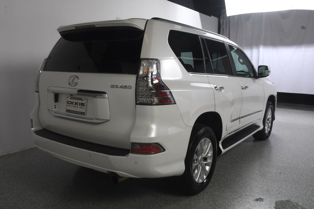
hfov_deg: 57.2
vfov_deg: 39.9
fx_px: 288
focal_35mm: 33
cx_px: 157
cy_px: 104
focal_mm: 22
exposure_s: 1/160
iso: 100
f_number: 11
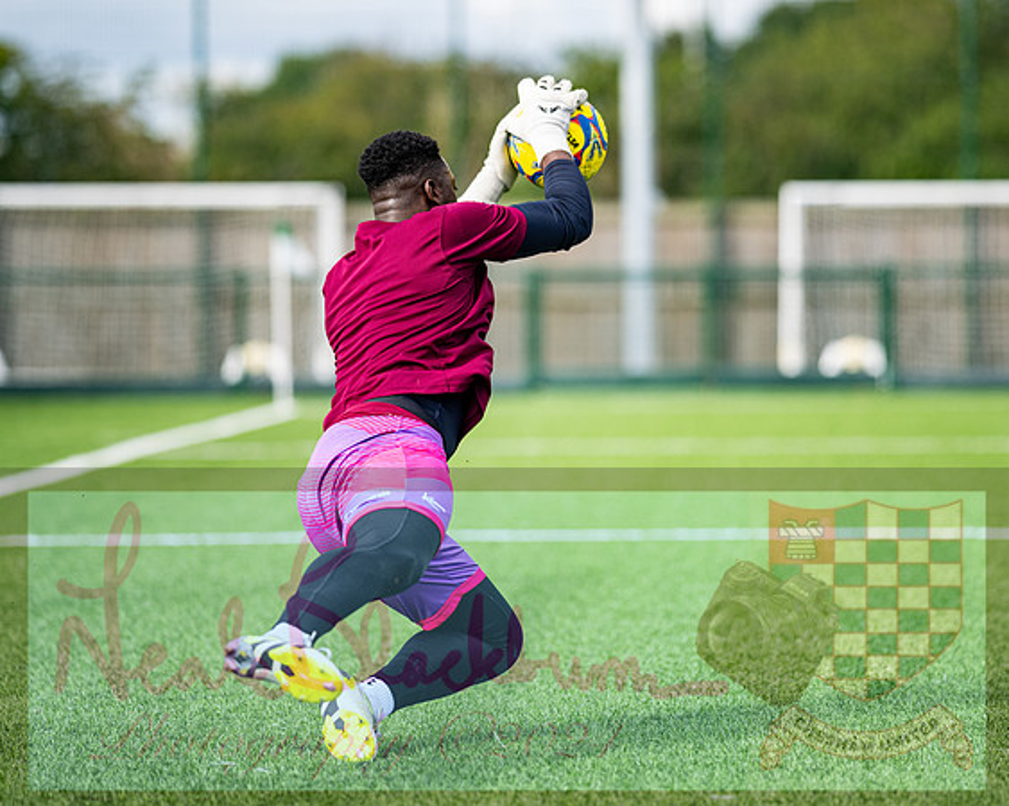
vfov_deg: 8.4
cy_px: 347
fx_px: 5516
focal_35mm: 185
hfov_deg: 10.5
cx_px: 563
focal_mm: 135
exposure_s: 1/3200
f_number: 1.8
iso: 200
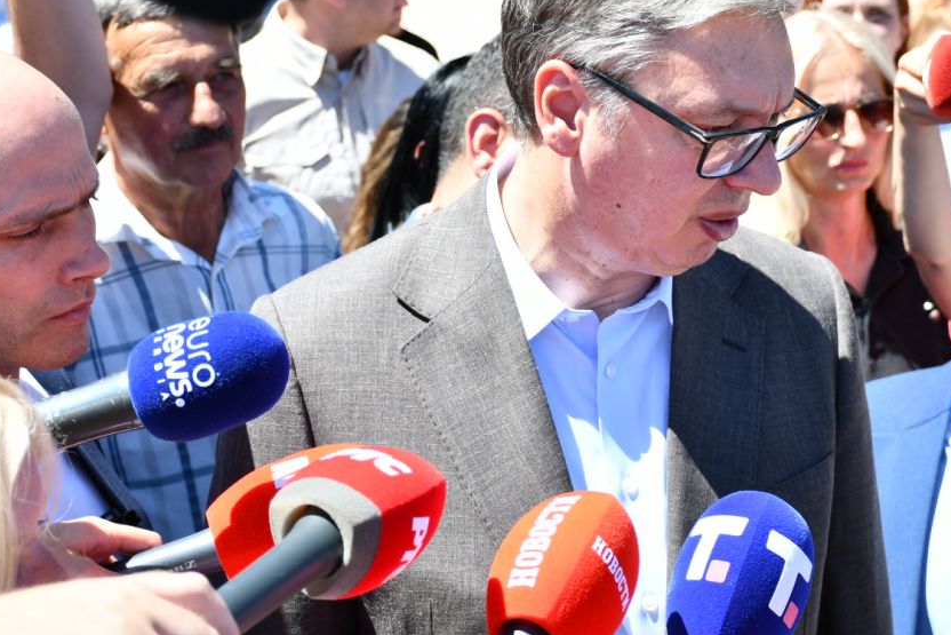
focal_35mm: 75
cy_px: 215
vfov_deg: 18.1
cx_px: 657
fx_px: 1981
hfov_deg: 26.8
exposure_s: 1/800
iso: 320
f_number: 4.2
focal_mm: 35
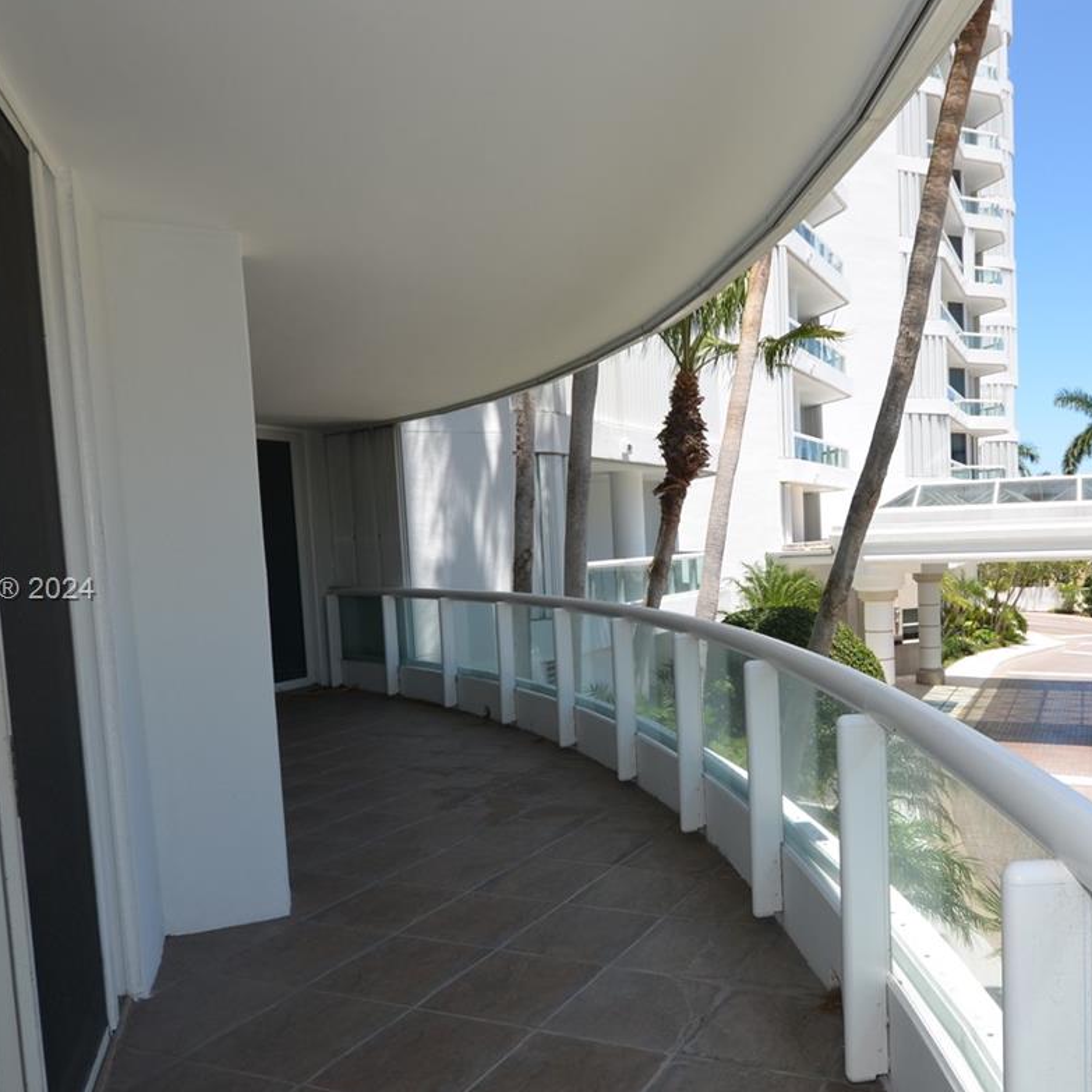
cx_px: 764
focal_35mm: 26
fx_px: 928
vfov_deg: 60.9
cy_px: 592
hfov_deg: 58.9
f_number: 7.1
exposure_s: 1/200
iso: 100
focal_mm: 10
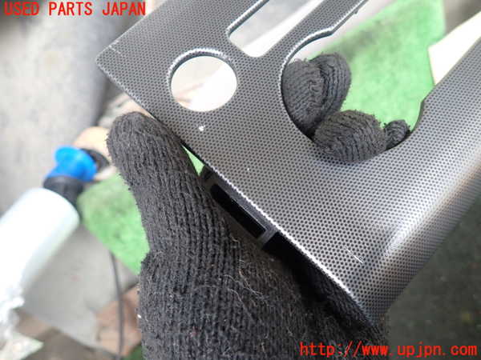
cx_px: 240
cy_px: 180
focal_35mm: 25
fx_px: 347
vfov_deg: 54.9
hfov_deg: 69.4
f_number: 2
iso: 200
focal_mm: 4.5
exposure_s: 1/60
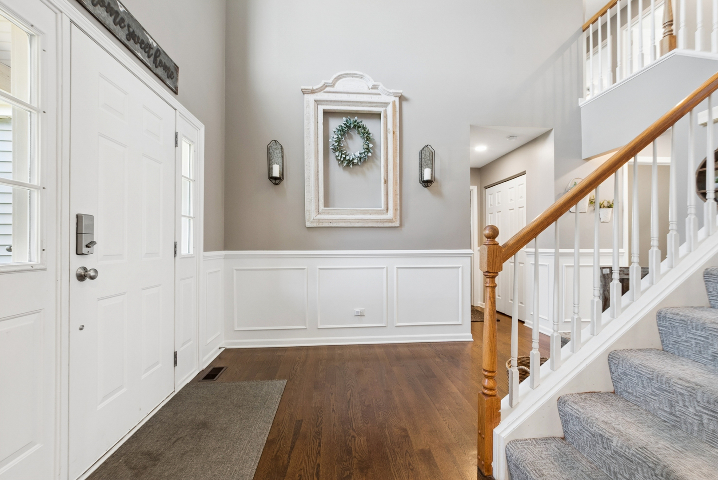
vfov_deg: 77.4
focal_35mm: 15
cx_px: 359
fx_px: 299
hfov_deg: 100.4
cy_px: 240
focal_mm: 10
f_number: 8
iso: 320
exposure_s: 1/5
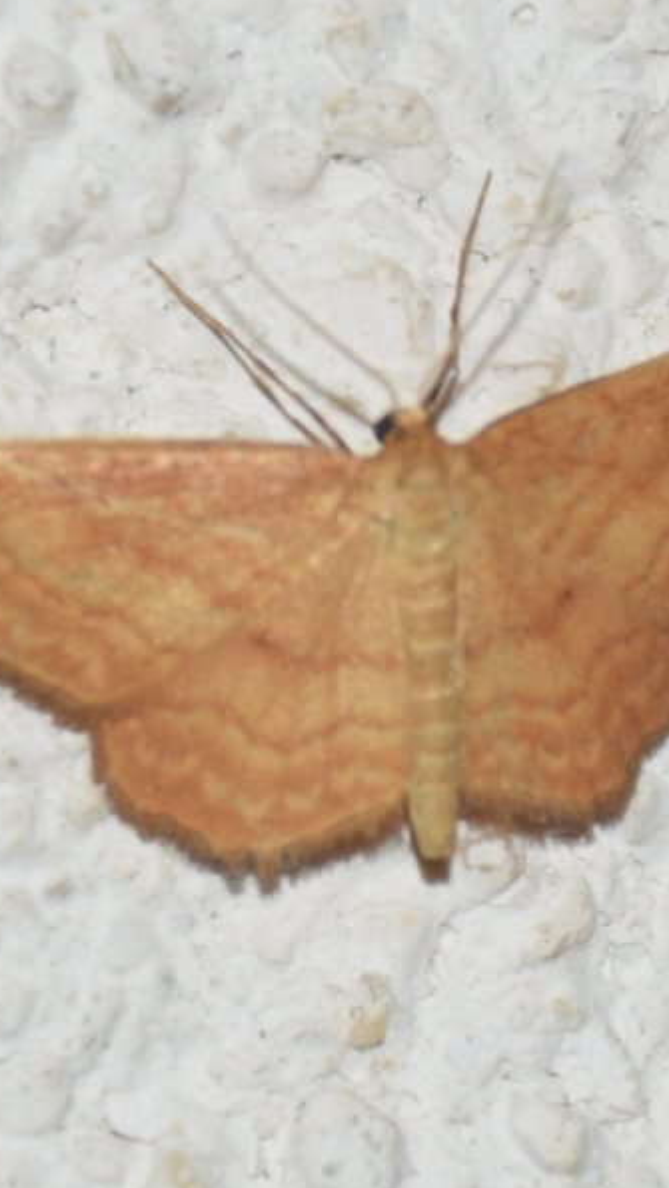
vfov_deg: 6.1
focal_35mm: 355
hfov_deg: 3.4
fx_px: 11187
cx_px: 385
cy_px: 559
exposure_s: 1/60
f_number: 7.1
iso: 320
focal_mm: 140
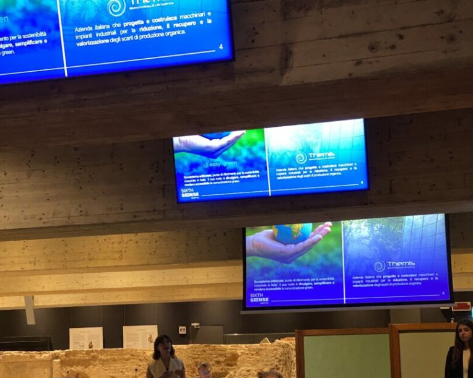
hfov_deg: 27.9
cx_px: 236
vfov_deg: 22.4
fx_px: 952
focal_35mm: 68
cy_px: 251
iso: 125
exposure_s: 1/55
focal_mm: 6
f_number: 2
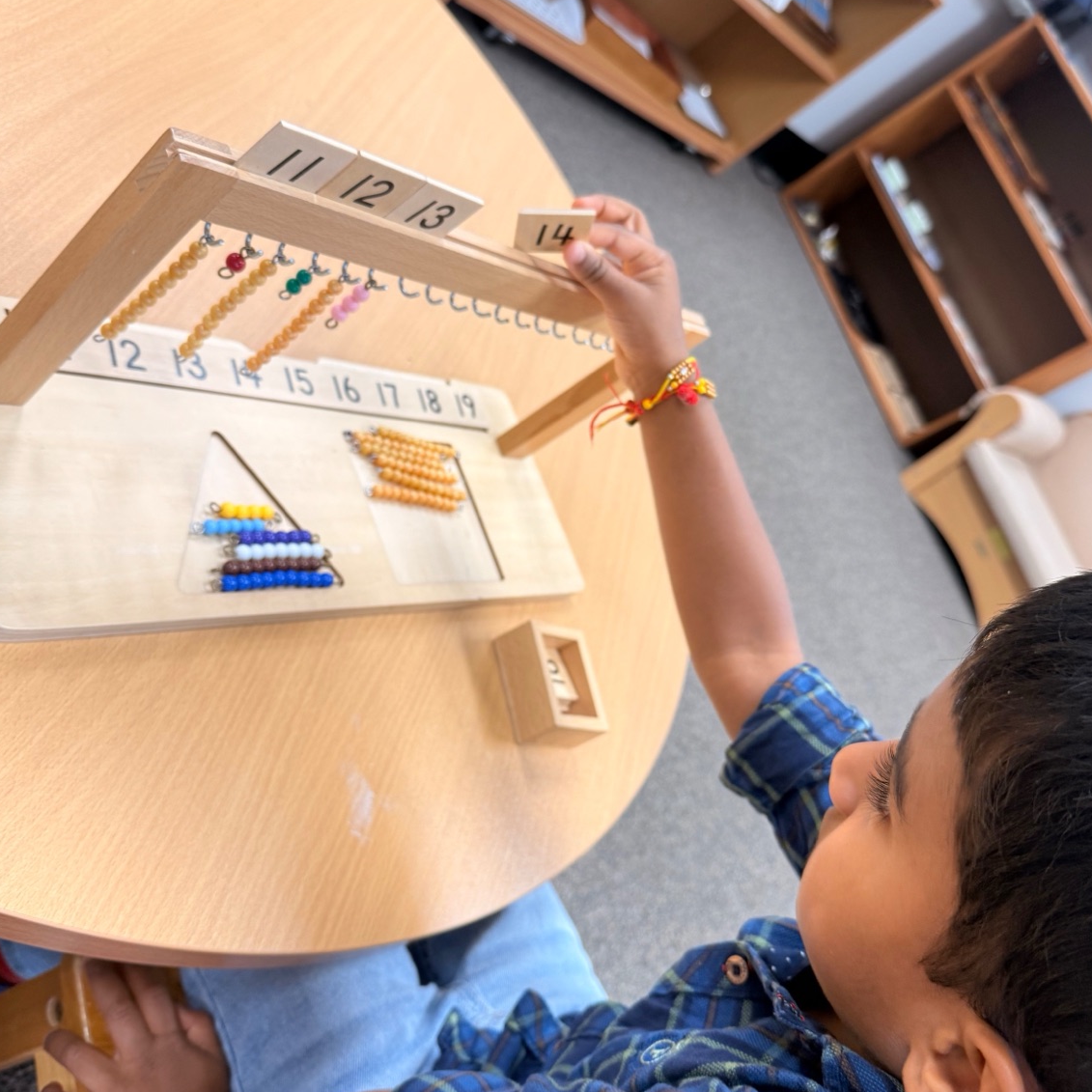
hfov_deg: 54.0
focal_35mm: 30
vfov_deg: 54.0
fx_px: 1071
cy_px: 590
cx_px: 550
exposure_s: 1/60
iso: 125
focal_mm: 6.76
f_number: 1.78
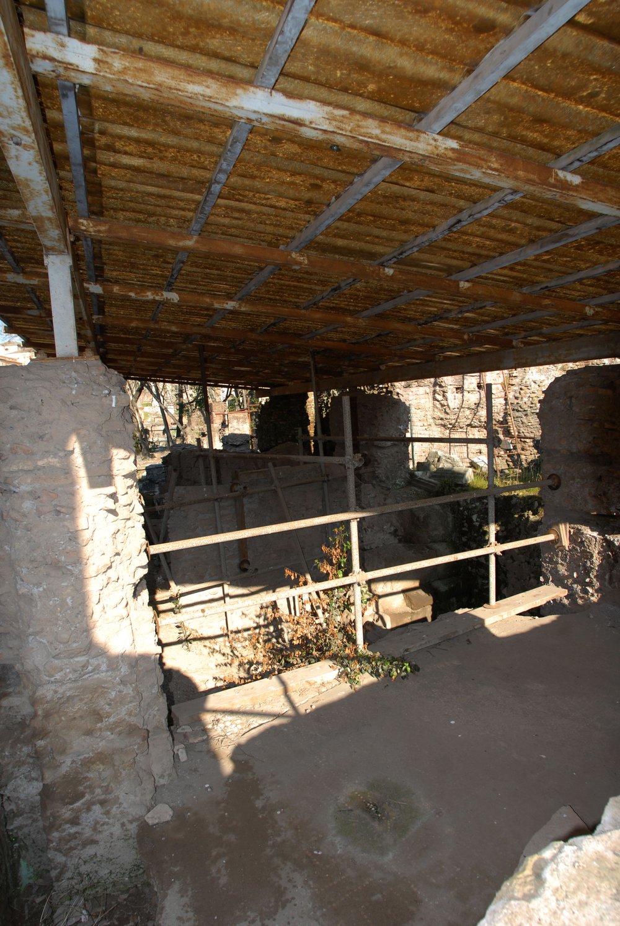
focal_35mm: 21
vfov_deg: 81.1
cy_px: 463
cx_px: 310
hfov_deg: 59.7
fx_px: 541
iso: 200
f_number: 5.6
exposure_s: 1/250
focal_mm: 14
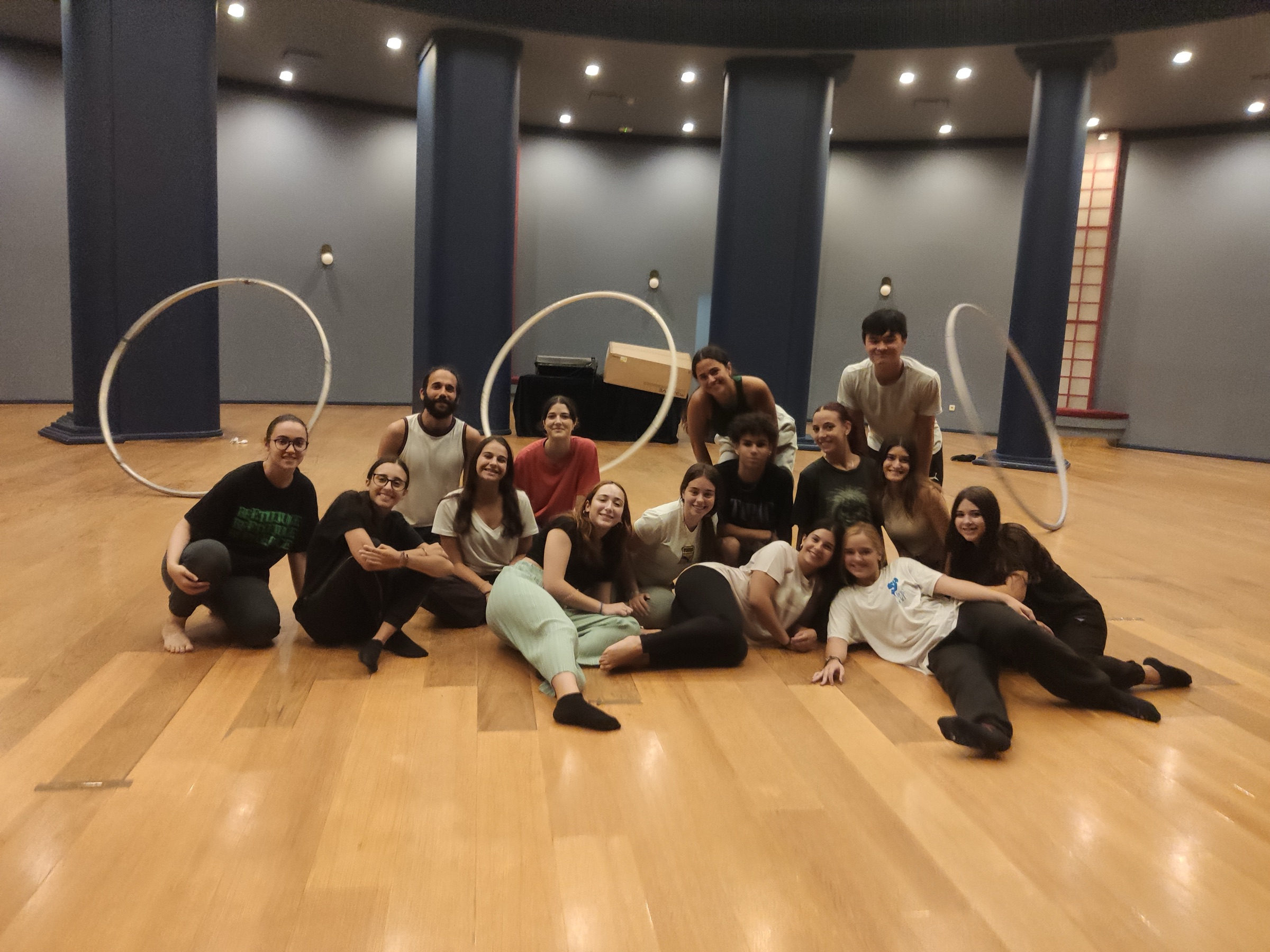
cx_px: 635
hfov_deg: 67.3
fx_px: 954
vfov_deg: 53.1
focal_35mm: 26
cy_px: 476
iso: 2411
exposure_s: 1/50
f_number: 1.75
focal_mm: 4.75
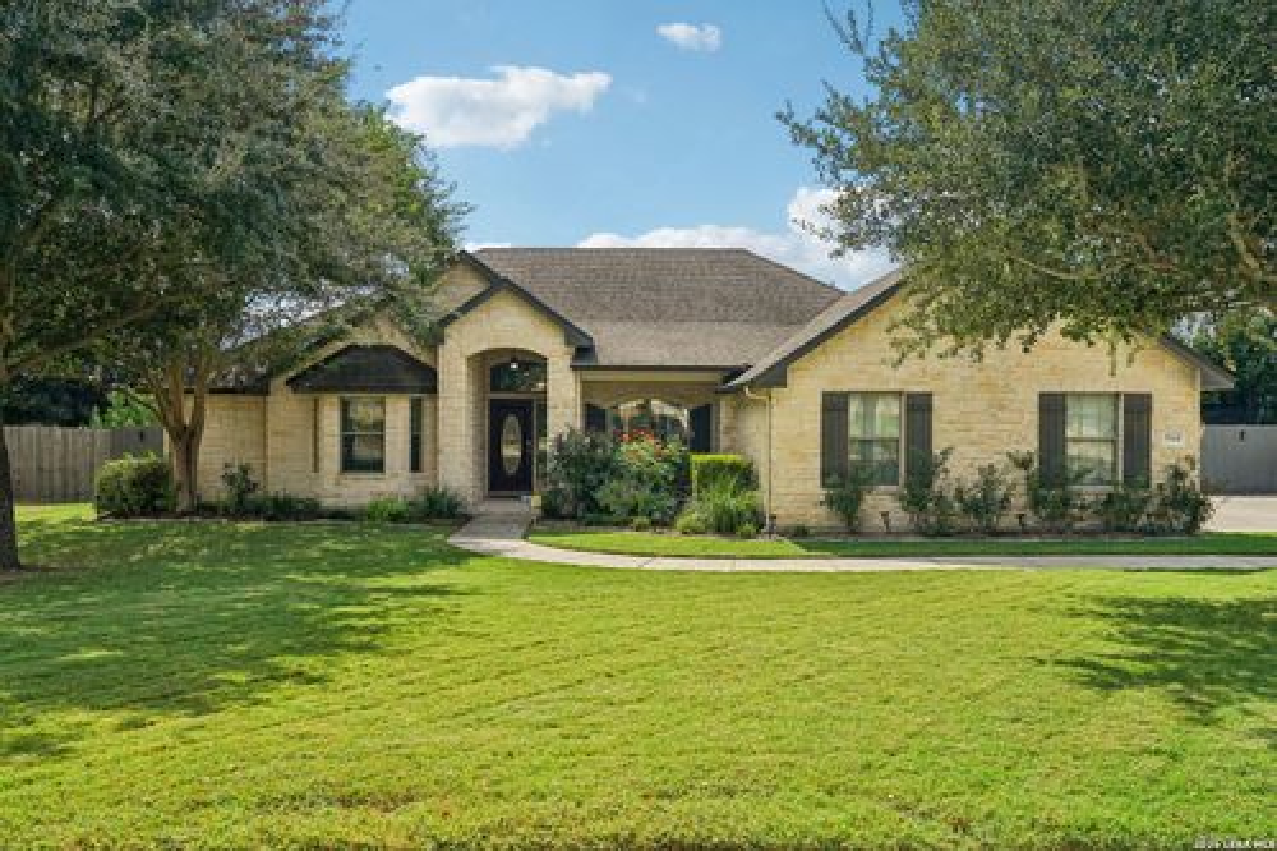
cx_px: 638
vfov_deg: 44.9
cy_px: 426
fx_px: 1028
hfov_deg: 63.7
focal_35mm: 29
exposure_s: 1/800
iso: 200
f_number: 4
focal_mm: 29
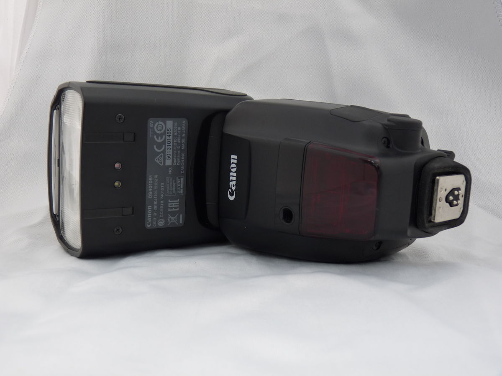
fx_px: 638
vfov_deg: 32.9
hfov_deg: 42.9
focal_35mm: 44
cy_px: 188
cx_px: 251
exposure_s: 1/30
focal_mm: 7.8
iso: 100
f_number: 3
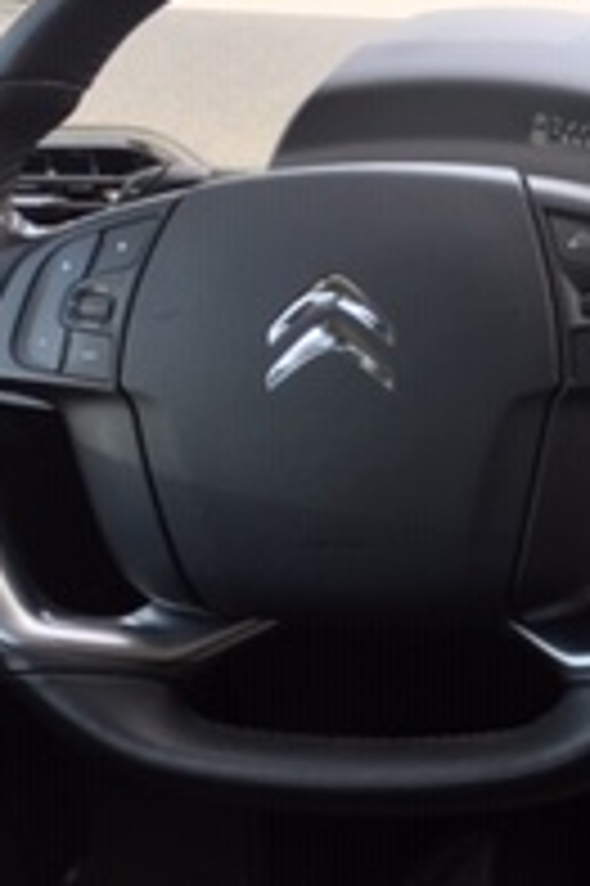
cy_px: 652
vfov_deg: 20.7
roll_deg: +1.5
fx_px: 2413
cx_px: 905
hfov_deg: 13.1
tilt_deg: -30.0
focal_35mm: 98
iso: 32
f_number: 2.2
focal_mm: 4.15
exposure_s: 1/100
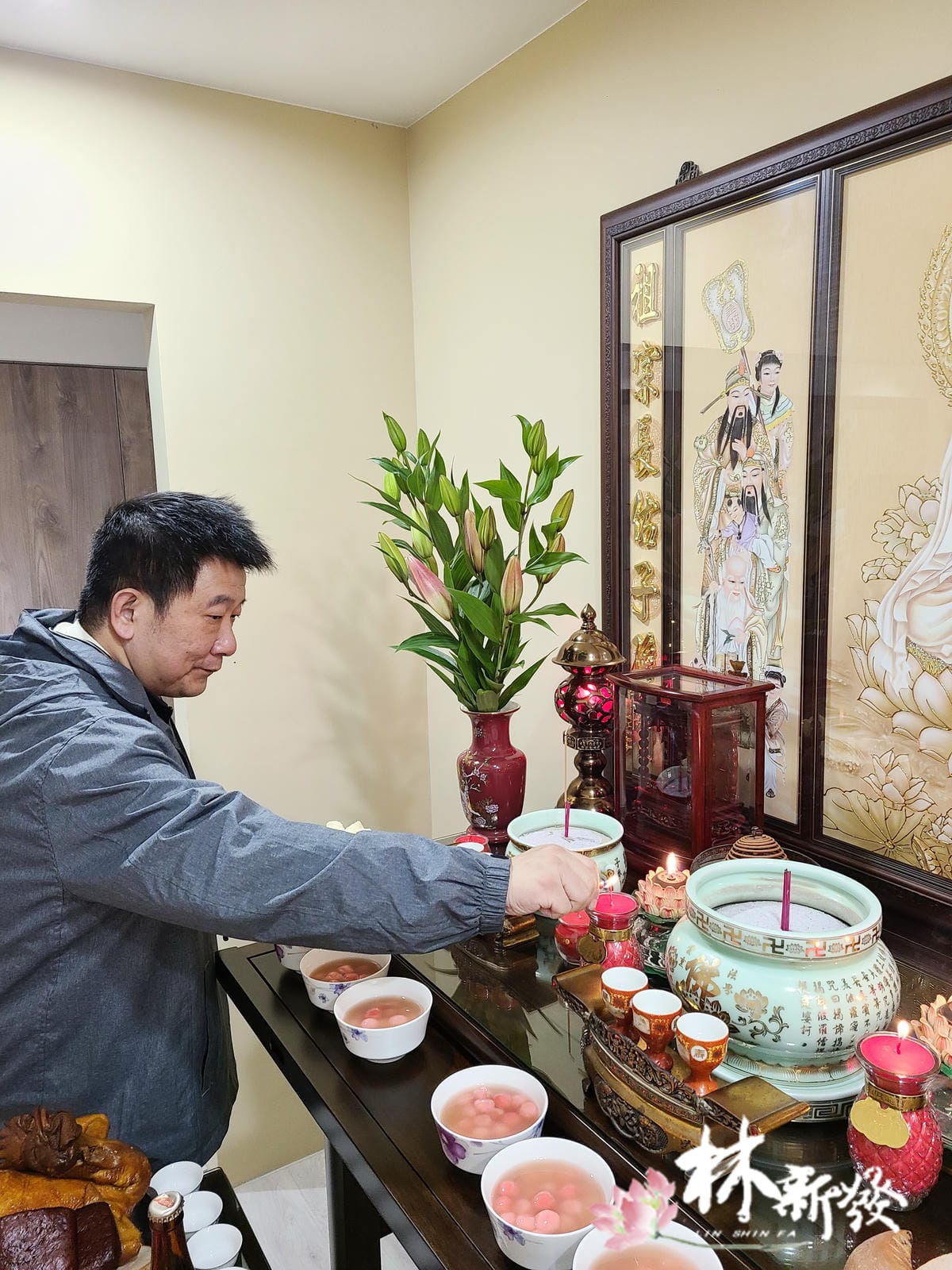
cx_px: 476
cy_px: 635
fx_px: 953
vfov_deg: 67.3
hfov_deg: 53.1
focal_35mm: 26
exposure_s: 1/59
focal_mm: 5.4
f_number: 1.8
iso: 200
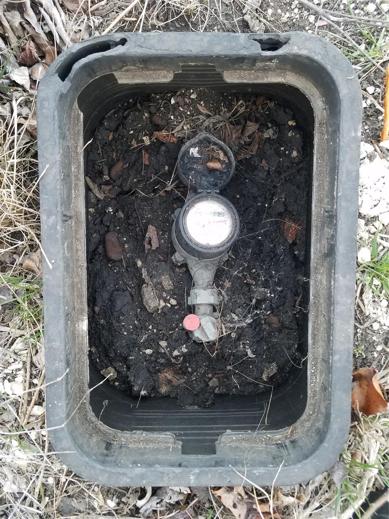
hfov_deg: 53.1
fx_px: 390
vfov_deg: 67.3
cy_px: 260
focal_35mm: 26
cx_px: 194
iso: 160
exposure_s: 1/30
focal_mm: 4.2
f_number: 1.7
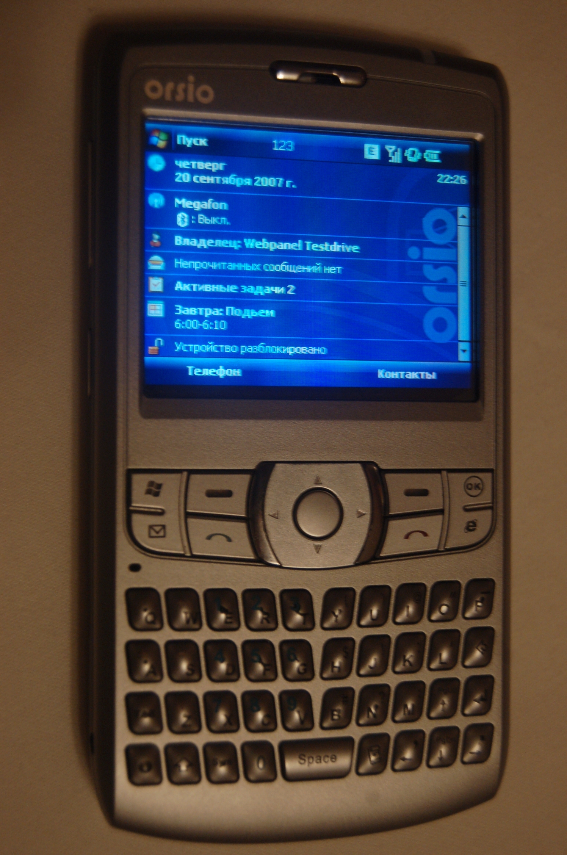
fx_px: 1352
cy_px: 428
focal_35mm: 57
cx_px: 284
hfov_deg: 23.7
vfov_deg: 35.1
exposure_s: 1/15
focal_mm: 38
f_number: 4.8
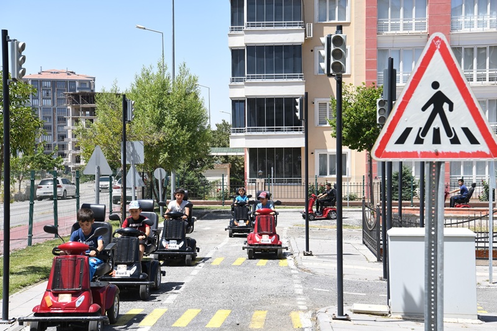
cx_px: 248
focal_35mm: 60
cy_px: 166
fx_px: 828
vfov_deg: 22.6
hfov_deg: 33.4
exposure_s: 1/100
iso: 100
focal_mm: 60
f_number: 11
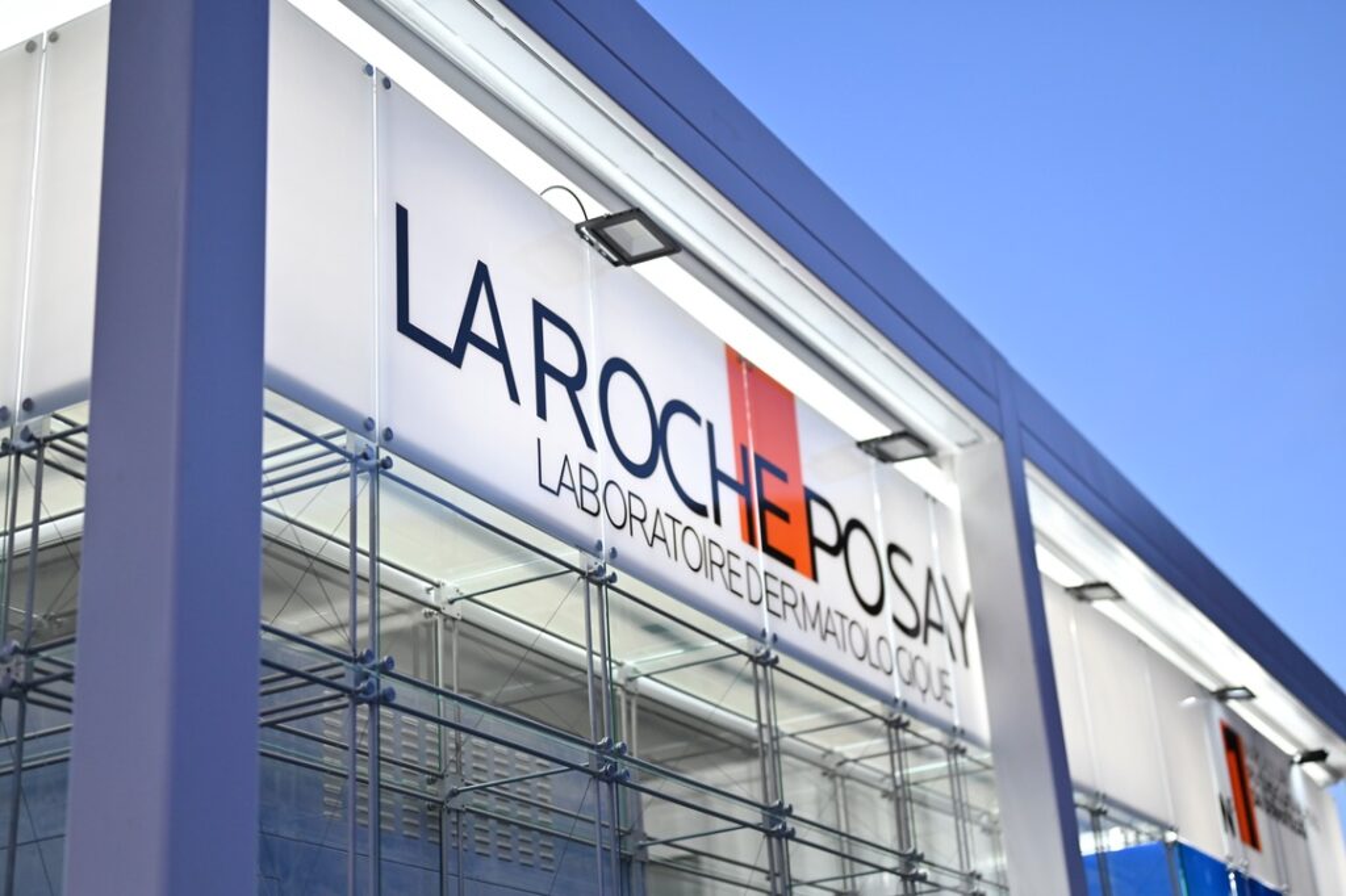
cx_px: 673
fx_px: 1869
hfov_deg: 39.6
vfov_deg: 27.0
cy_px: 448
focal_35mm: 50
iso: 500
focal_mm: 50
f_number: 1.8
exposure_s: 1/1600
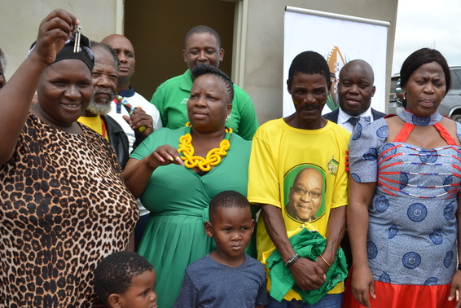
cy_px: 191
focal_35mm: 43
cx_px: 298
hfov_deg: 44.9
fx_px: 551
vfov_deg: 31.1
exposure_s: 1/200
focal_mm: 22
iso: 100
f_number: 7.1
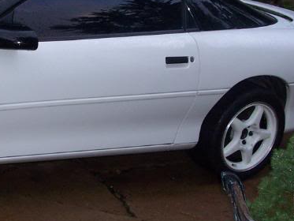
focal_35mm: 75
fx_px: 637
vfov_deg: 19.6
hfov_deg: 25.4
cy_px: 115
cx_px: 44
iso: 140
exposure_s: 1/60
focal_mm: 6
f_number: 2.8
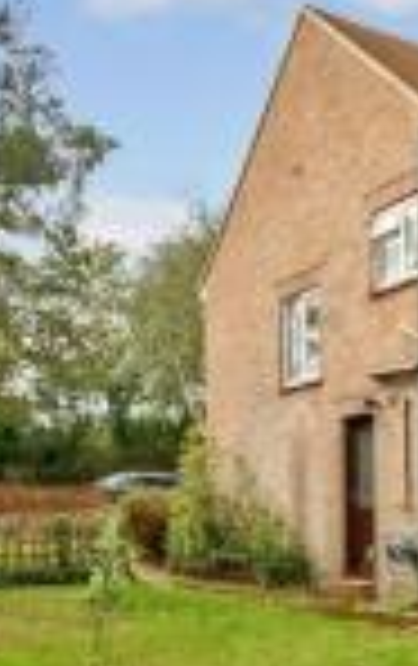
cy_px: 538
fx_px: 890
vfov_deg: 39.3
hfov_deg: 23.5
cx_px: 535
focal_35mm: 49
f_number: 3.5
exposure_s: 1/1600
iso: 250
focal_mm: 10
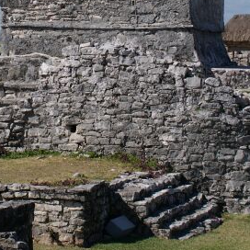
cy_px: 45
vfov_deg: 16.4
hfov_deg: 16.4
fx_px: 858
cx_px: 39
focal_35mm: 105
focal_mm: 28
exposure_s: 1/800
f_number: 5.6
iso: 100
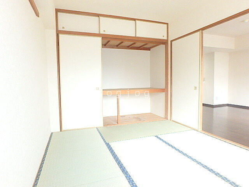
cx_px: 124
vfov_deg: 63.4
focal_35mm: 21
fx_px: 151
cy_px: 94
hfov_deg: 79.0
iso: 500
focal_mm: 3.7
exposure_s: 1/30
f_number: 6
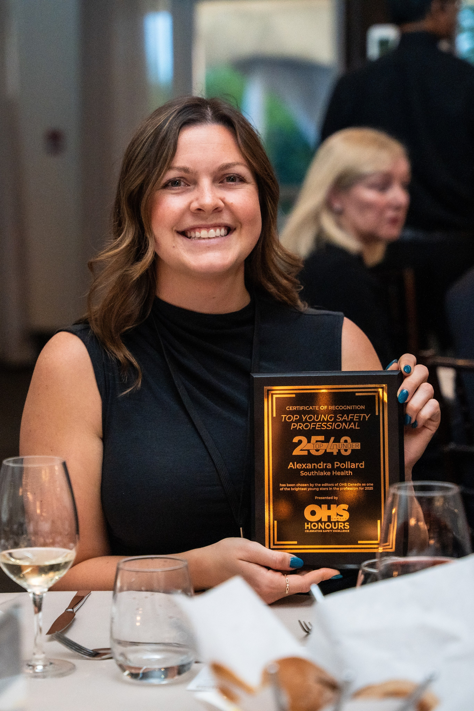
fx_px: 2074
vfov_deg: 19.5
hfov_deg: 13.0
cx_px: 215
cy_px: 356
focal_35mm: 105
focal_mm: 70
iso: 2000
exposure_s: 1/200
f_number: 2.8
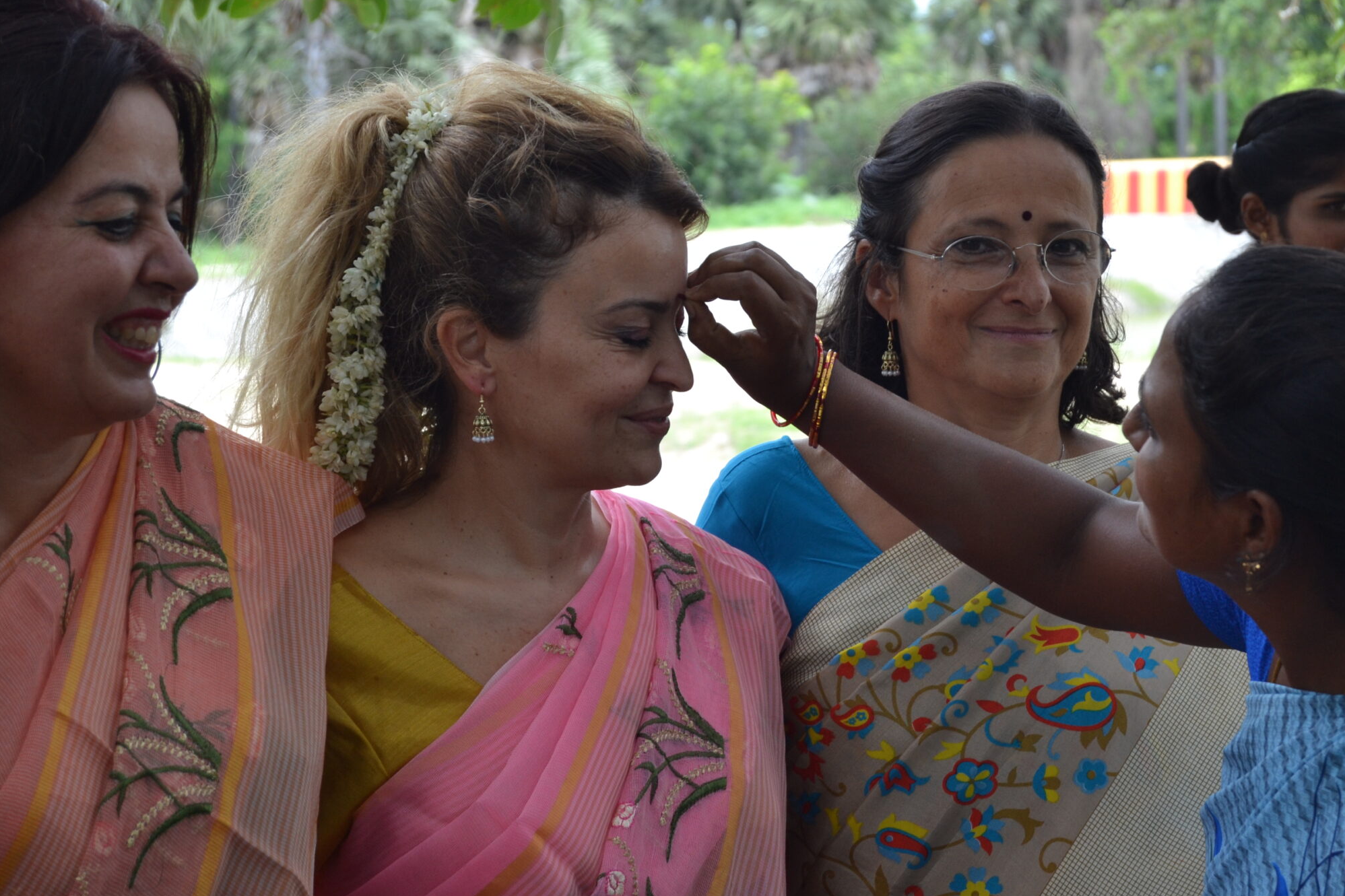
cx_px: 828
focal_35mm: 100
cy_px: 385
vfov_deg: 13.7
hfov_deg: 20.4
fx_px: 3736
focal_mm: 52
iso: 250
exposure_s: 1/125
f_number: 5.6
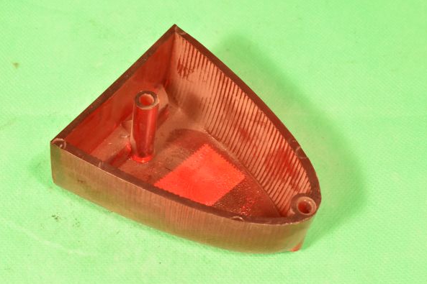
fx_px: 990
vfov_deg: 16.3
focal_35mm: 84
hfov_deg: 24.3
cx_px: 215
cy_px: 143
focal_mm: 55
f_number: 16
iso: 4500
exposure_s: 1/100
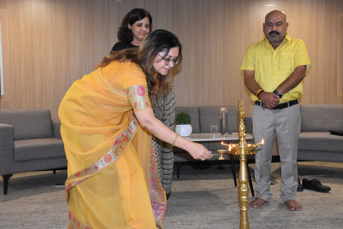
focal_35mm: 36
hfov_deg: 53.1
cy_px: 114
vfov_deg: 36.9
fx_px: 343
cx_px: 172
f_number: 5.6
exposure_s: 1/100
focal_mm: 24
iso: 1600
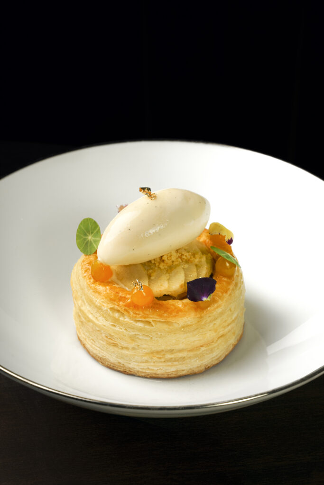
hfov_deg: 19.5
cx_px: 162
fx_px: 945
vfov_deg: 28.8
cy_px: 242
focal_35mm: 70
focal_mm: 70
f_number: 14
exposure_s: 1/200
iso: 200
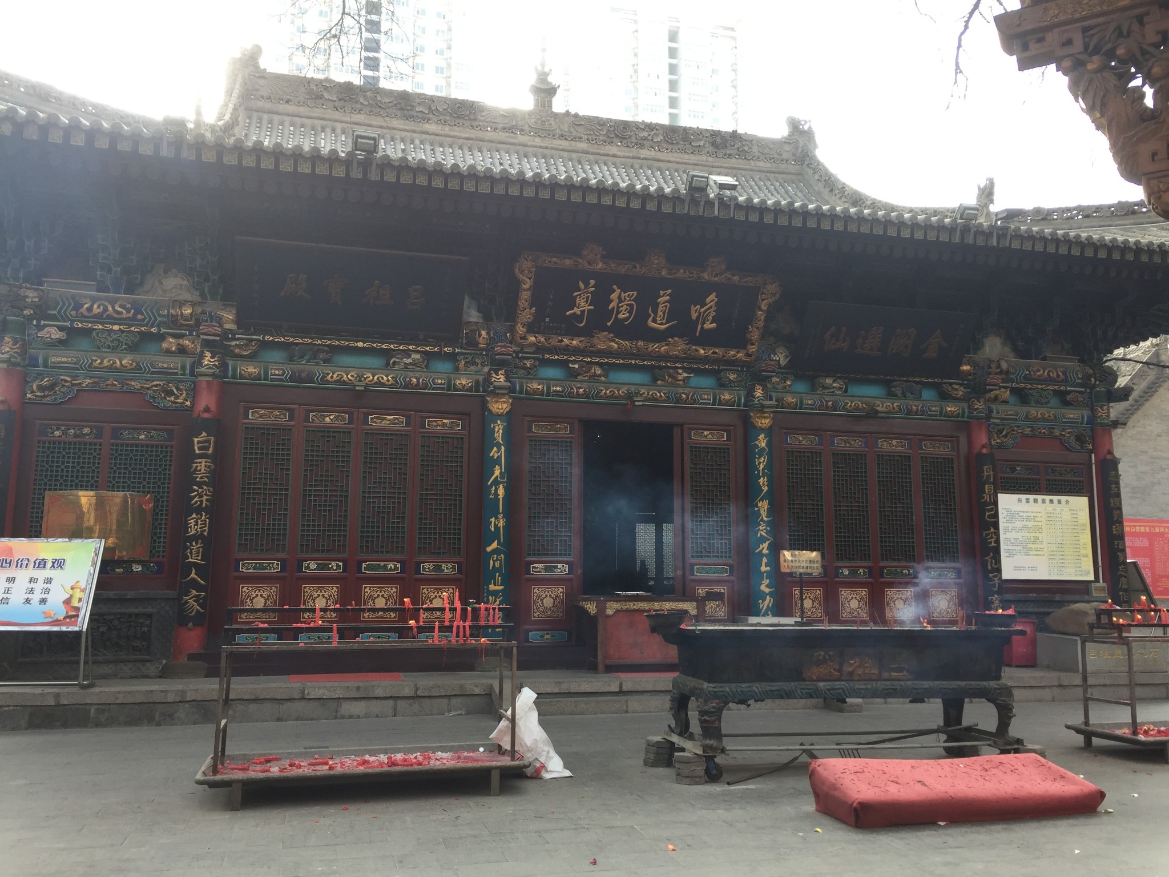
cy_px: 438
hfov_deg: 61.7
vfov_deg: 48.2
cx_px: 584
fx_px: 979
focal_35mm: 29
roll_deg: -0.1
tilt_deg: +10.0
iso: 32
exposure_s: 1/204
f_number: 2.2
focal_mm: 4.15
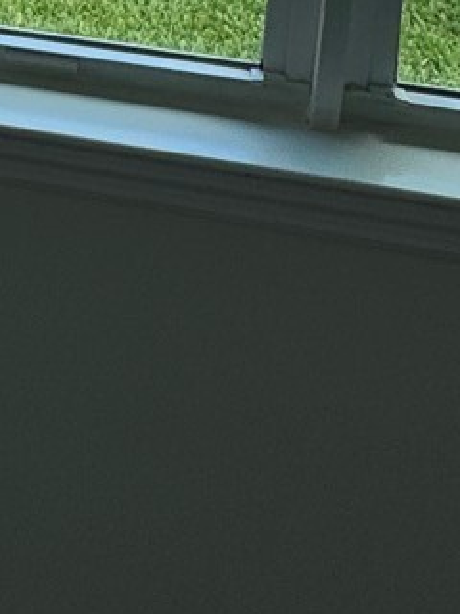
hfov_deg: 19.4
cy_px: -253
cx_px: -138
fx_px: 1240
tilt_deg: -5.8
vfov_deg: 23.4
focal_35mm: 70
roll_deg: -2.9
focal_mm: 2.22
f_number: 2.2
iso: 40
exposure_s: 1/508
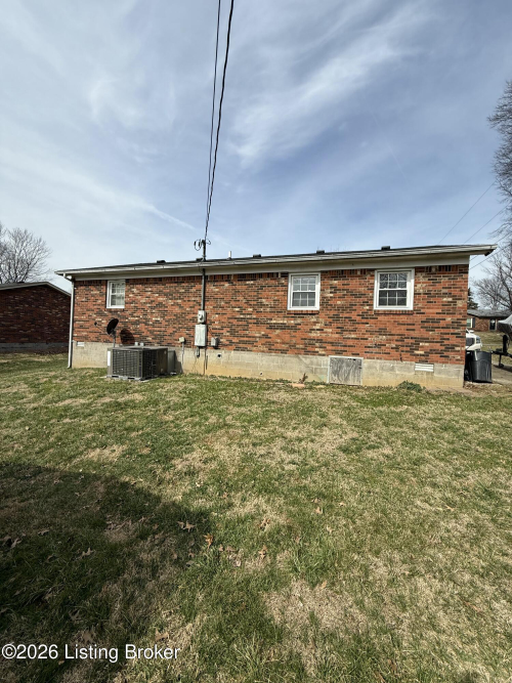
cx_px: 256
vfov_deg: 102.1
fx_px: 276
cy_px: 342
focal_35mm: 14
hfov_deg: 85.7
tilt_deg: +0.3
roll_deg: -2.0
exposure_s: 1/2024
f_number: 2.2
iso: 50
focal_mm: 2.22
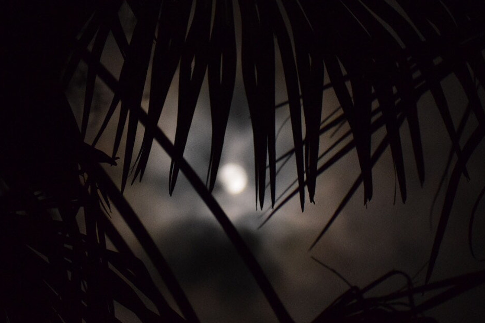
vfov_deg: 7.6
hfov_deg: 11.4
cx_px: 183
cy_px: 95
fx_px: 2439
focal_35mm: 181
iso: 3200
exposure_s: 1/20
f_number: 4.5
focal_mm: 70
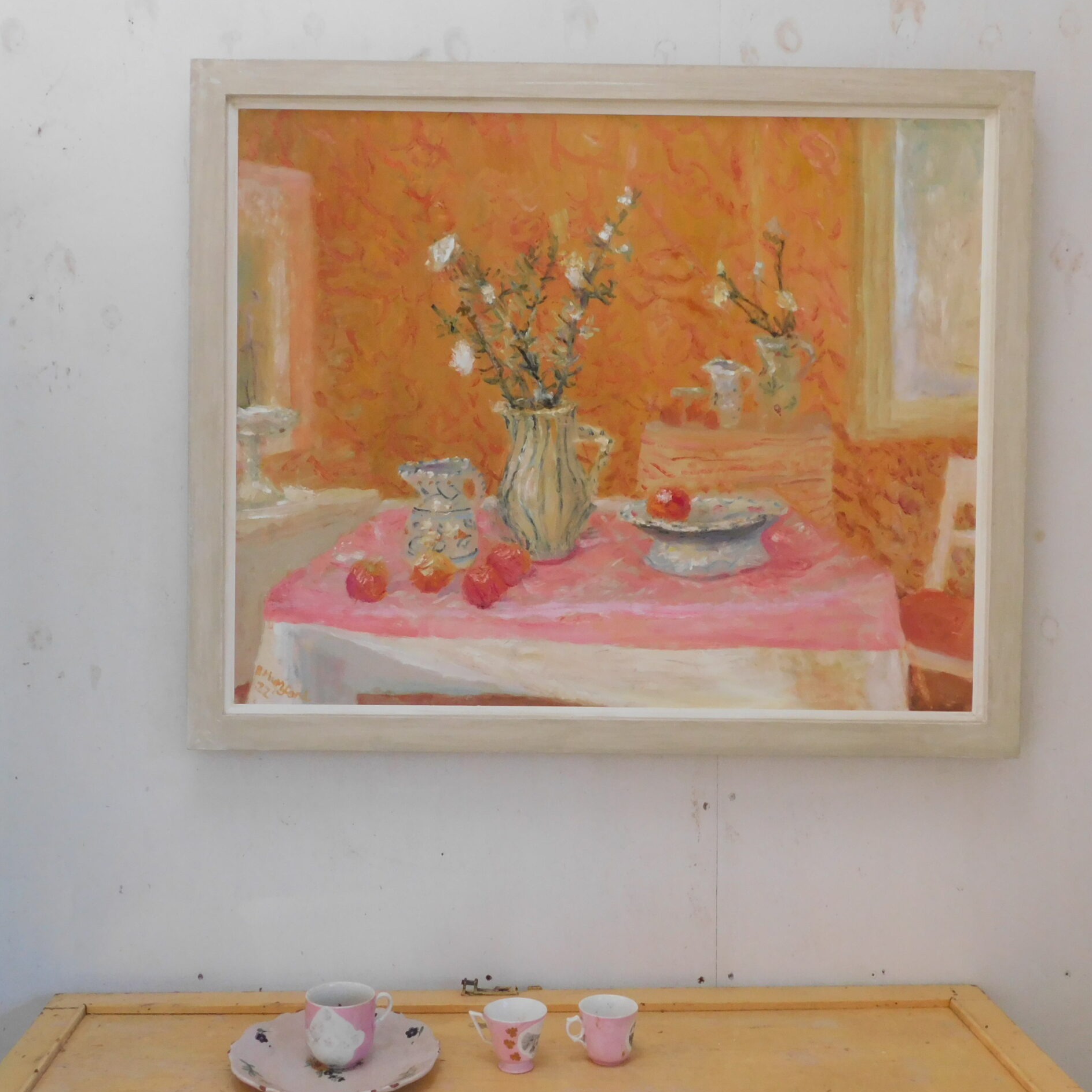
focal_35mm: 36
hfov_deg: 46.0
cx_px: 500
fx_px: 1285
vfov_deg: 46.0
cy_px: 552
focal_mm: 5.3
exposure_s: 1/30
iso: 320
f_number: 3.2
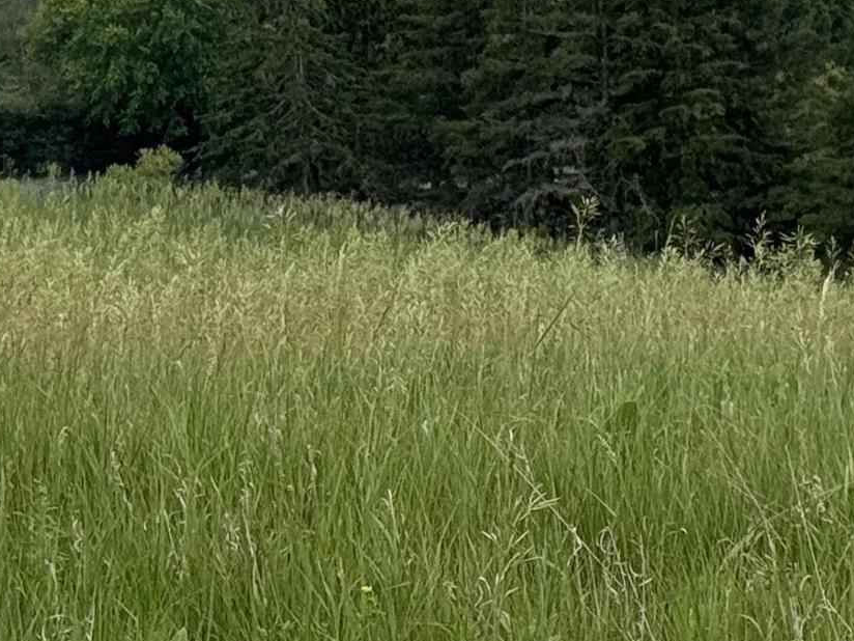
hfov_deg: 10.6
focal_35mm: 179
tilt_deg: +1.8
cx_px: 1346
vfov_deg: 8.1
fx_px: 4416
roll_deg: +1.0
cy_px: -273
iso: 64
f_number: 1.78
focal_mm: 6.76
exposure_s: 1/5376
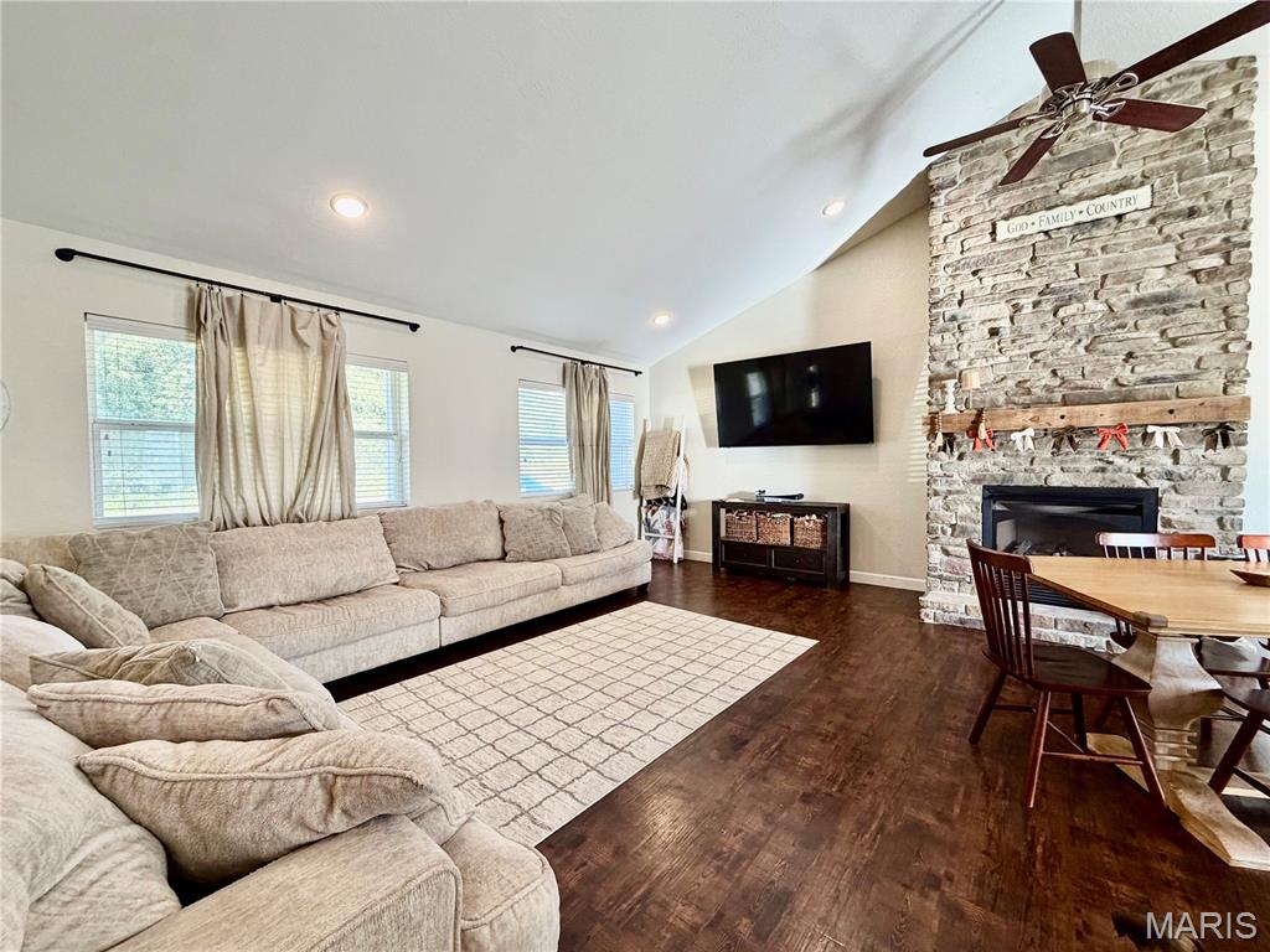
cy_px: 476
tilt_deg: -1.4
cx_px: 635
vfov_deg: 85.7
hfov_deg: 102.1
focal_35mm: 14
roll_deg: +0.2
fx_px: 514
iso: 250
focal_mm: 2.22
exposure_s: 1/120
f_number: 2.2
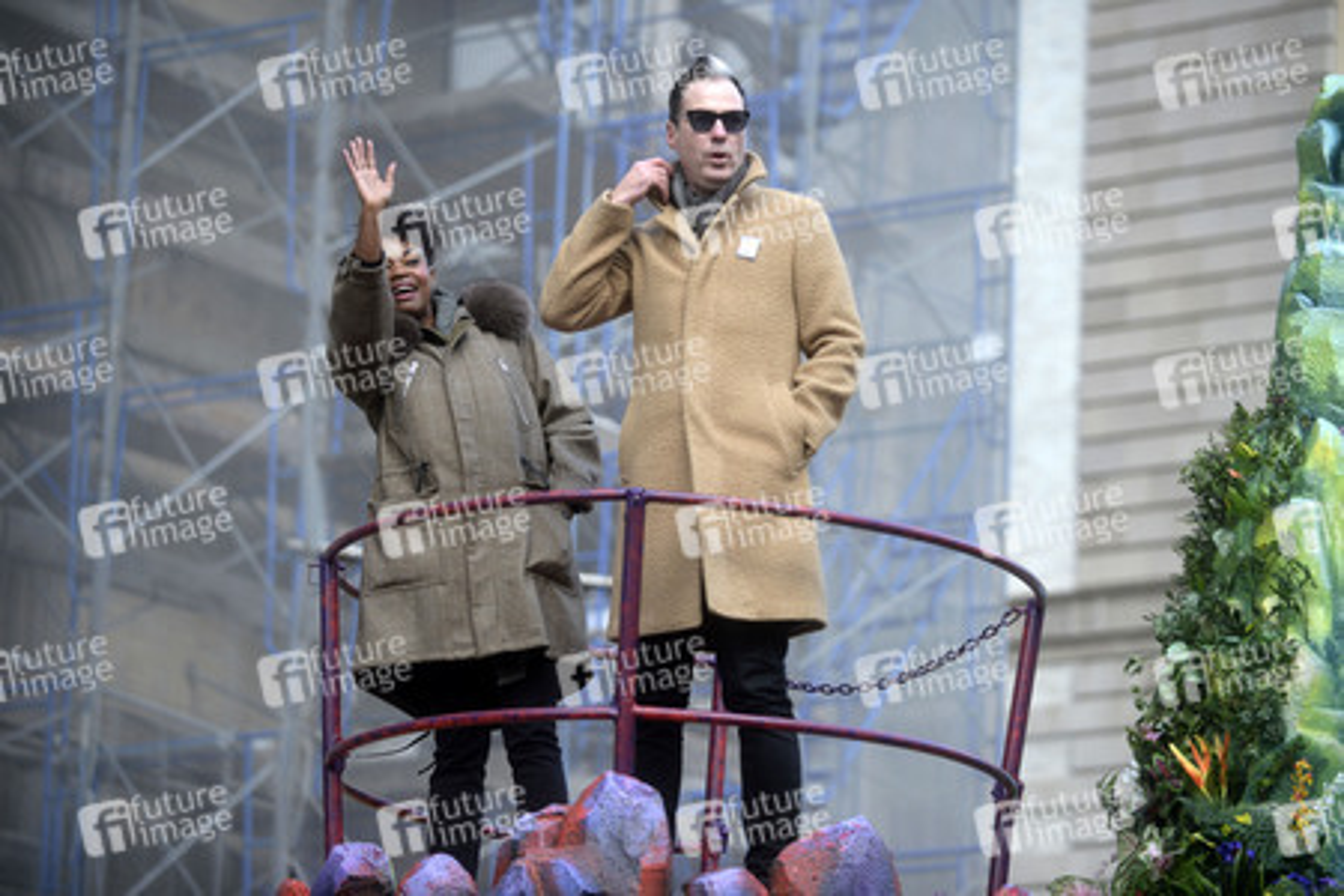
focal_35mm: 135
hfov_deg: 15.2
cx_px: 672
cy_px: 448
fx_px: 5040
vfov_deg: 10.2
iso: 400
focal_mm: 135
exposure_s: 1/1250
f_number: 5.6
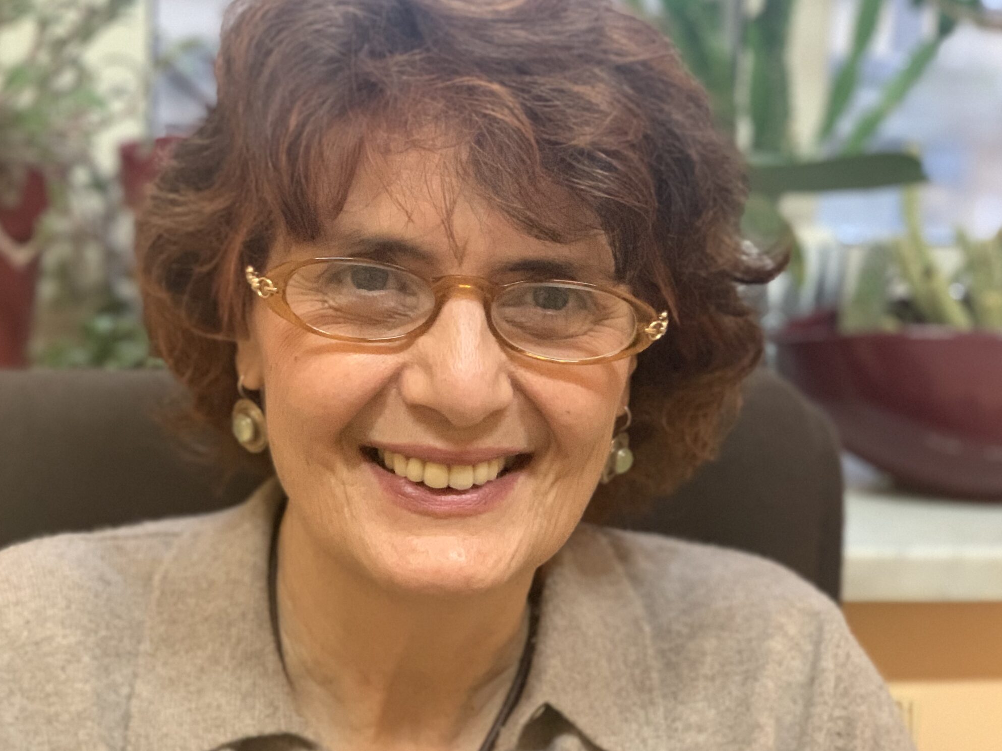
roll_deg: -3.1
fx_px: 1939
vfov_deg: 21.9
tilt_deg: -9.6
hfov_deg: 28.9
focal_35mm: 67
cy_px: 379
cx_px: 375
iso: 400
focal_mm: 6
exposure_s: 1/50
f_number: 2.4
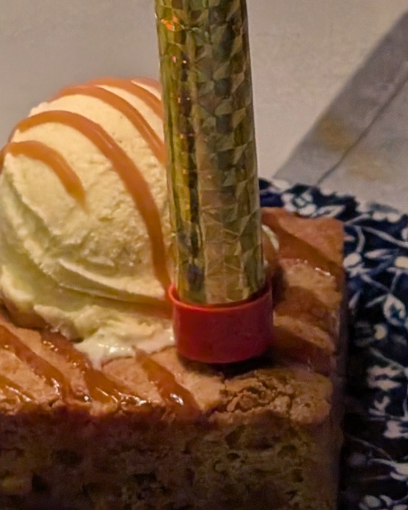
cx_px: 94
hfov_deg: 10.5
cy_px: -158
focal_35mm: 147
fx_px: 2219
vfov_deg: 12.7
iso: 195
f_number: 1.68
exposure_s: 1/443
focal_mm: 6.9
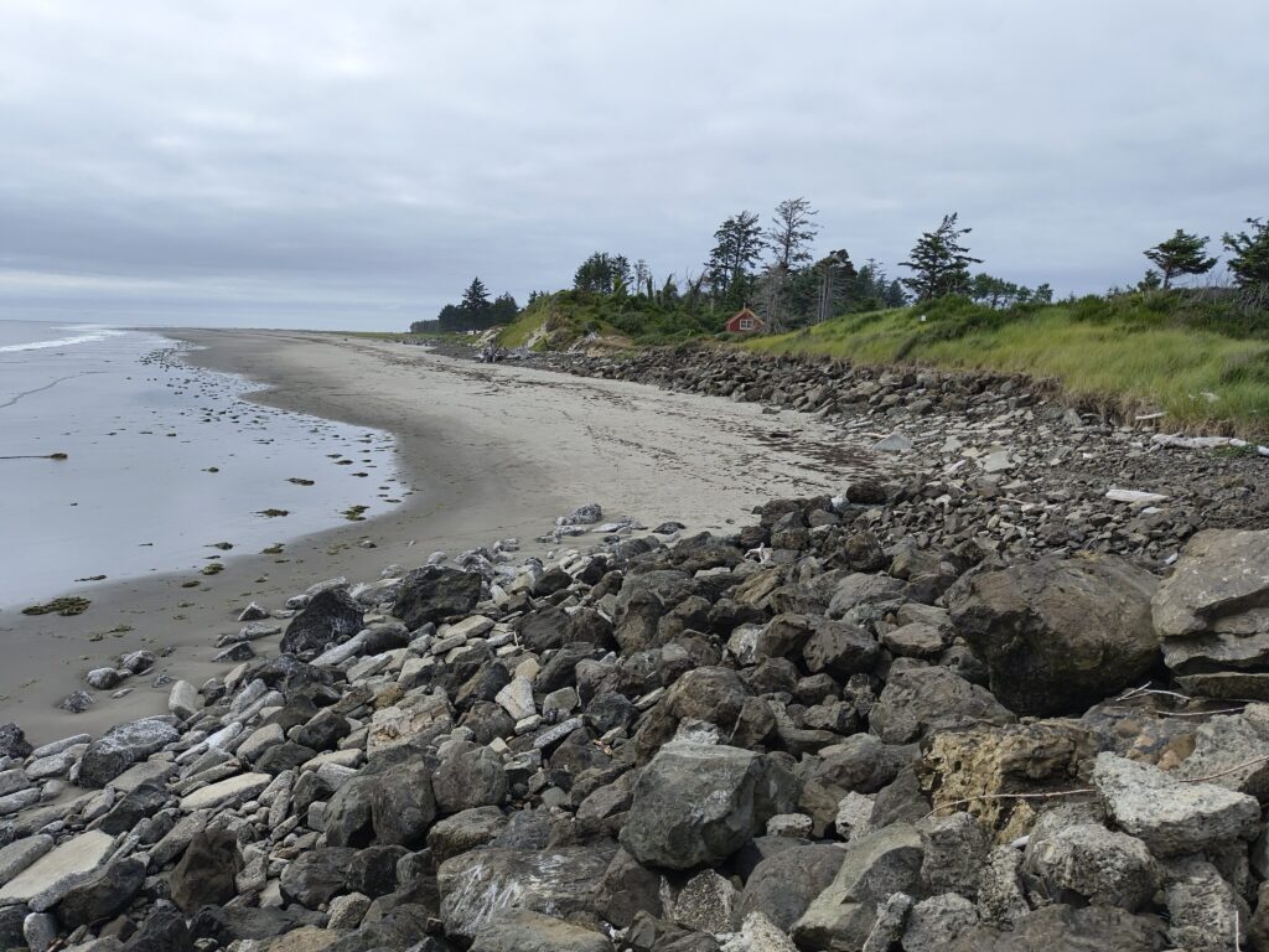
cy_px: 476
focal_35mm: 25
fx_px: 916
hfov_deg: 69.4
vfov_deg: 54.9
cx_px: 634
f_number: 1.7
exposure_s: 1/1356
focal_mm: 4.68
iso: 100
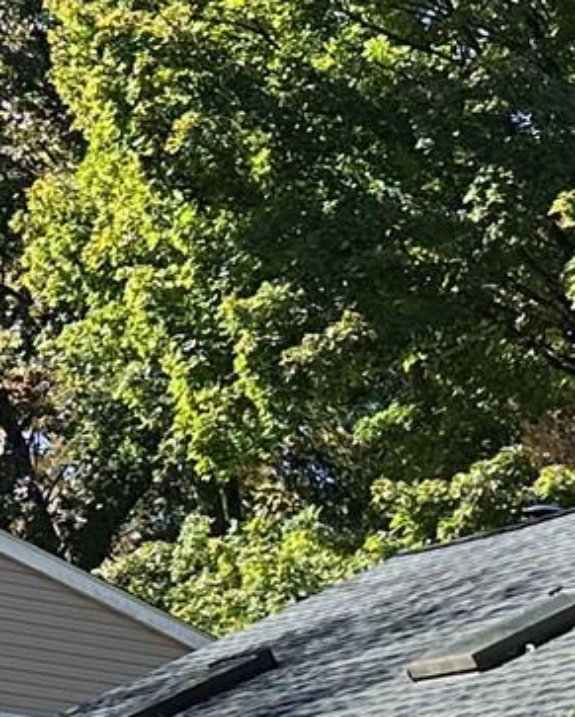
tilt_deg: +0.8
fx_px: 2804
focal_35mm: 132
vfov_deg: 13.6
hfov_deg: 10.1
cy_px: 1112
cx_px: 1401
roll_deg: -0.7
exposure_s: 1/1339
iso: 80
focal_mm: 6.86
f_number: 1.78
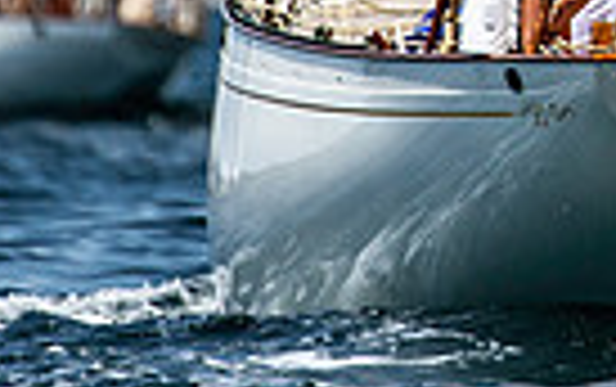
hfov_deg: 0.8
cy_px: -383
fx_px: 45989
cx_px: 1144
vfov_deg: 0.5
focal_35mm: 2736
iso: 400
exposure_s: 1/4000
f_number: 5
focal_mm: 600
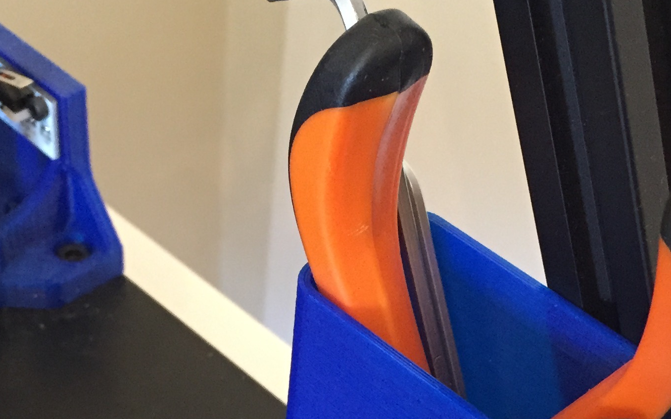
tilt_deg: -48.1
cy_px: 491
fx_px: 1353
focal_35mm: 74
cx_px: 236
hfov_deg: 27.7
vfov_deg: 16.9
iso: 250
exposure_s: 1/30
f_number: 2.2
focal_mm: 4.15
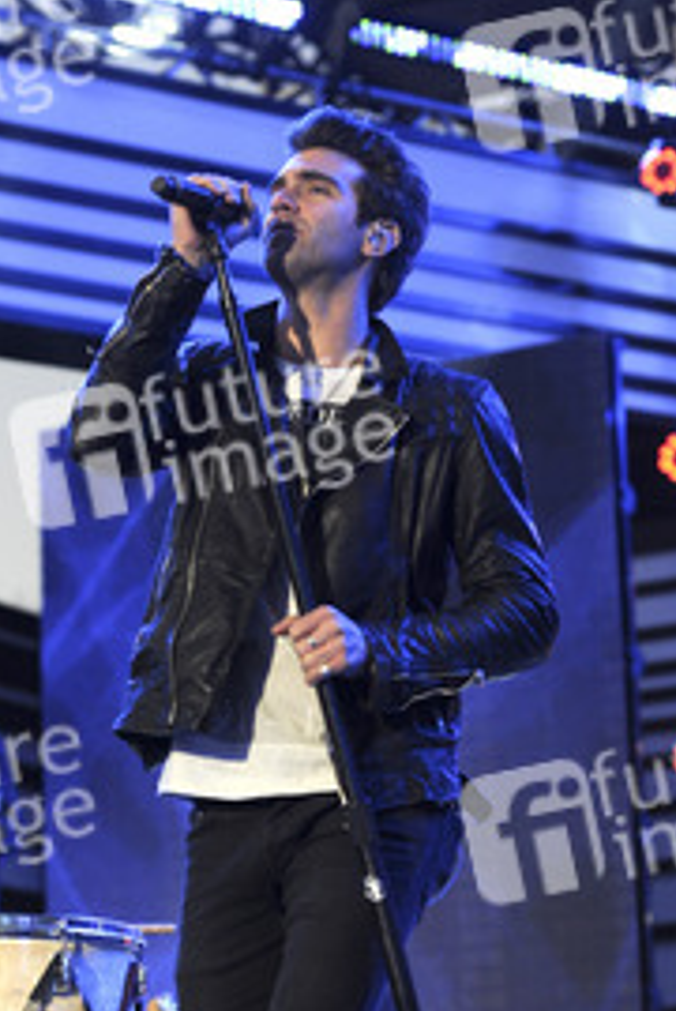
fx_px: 2922
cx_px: 314
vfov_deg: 19.6
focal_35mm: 104
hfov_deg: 13.2
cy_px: 628
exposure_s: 1/400
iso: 1250
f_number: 2.8
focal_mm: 70
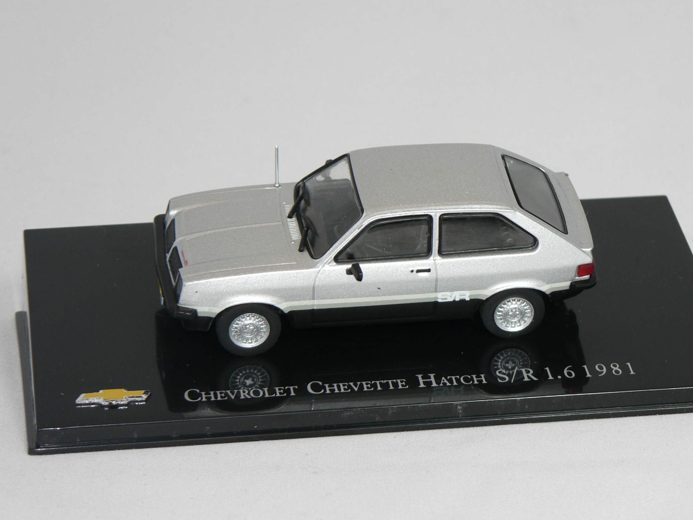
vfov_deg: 9.8
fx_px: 3023
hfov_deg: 13.1
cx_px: 386
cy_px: 267
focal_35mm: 151
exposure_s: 1/60
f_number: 3.2
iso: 80
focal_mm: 21.6
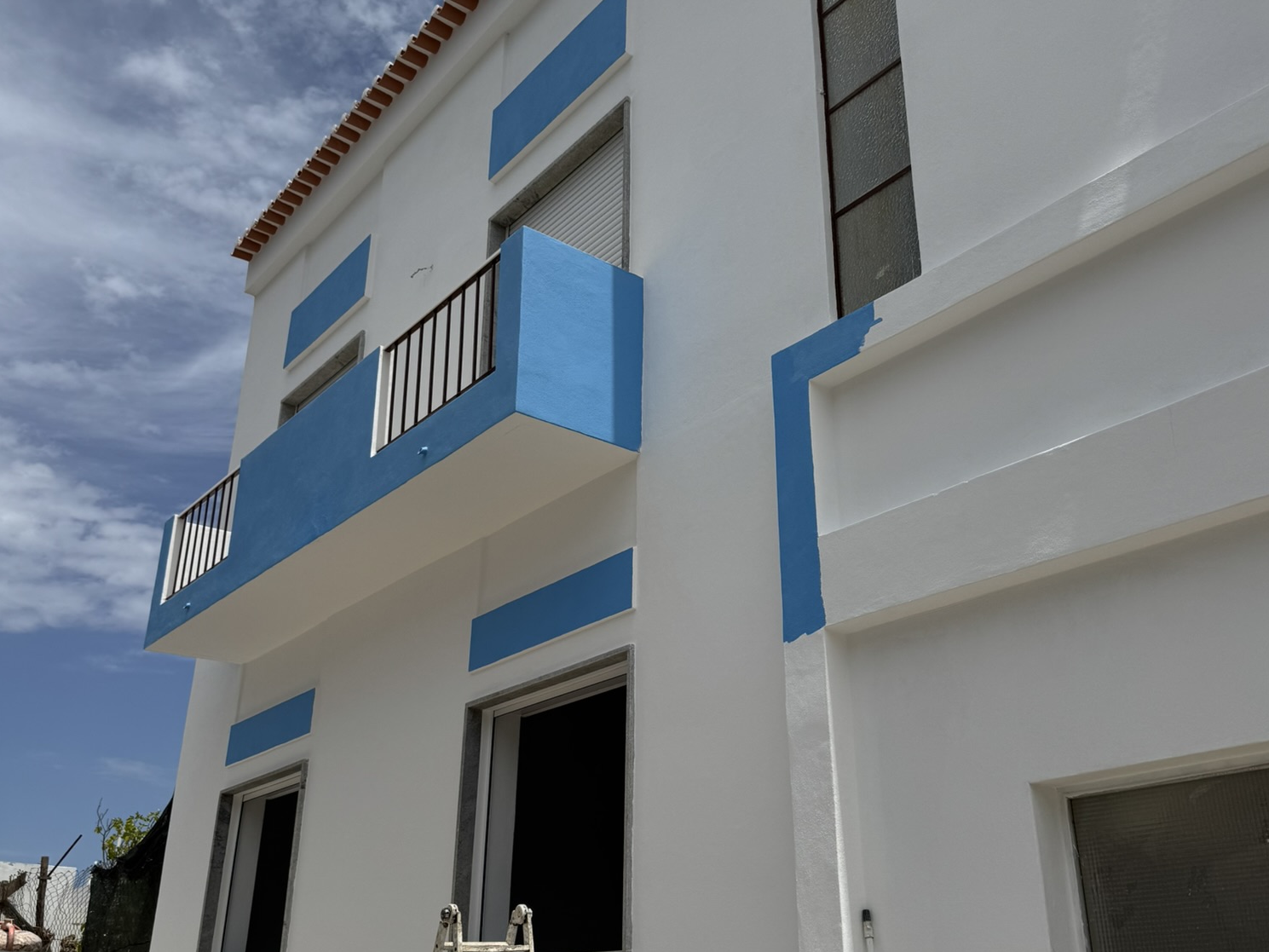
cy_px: 470
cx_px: 649
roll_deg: -0.1
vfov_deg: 43.0
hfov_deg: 55.3
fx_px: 1210
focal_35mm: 33
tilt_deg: +25.3
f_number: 1.78
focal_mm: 6.76
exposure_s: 1/12346
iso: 80
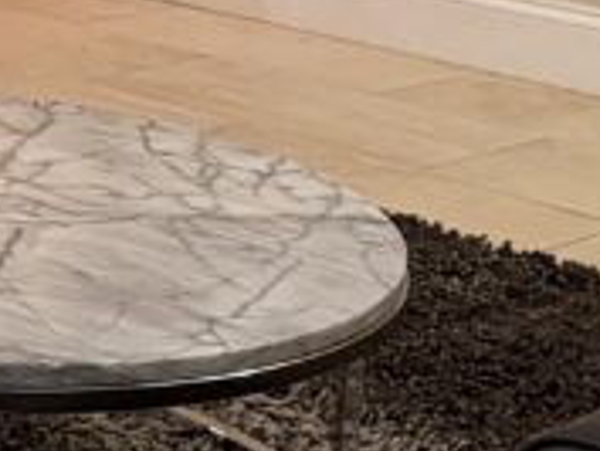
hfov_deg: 12.6
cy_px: -20
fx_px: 2411
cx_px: -569
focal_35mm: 139
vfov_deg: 10.6
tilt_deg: -11.0
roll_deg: +0.9
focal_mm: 6.76
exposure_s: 1/60
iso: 640
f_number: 1.78
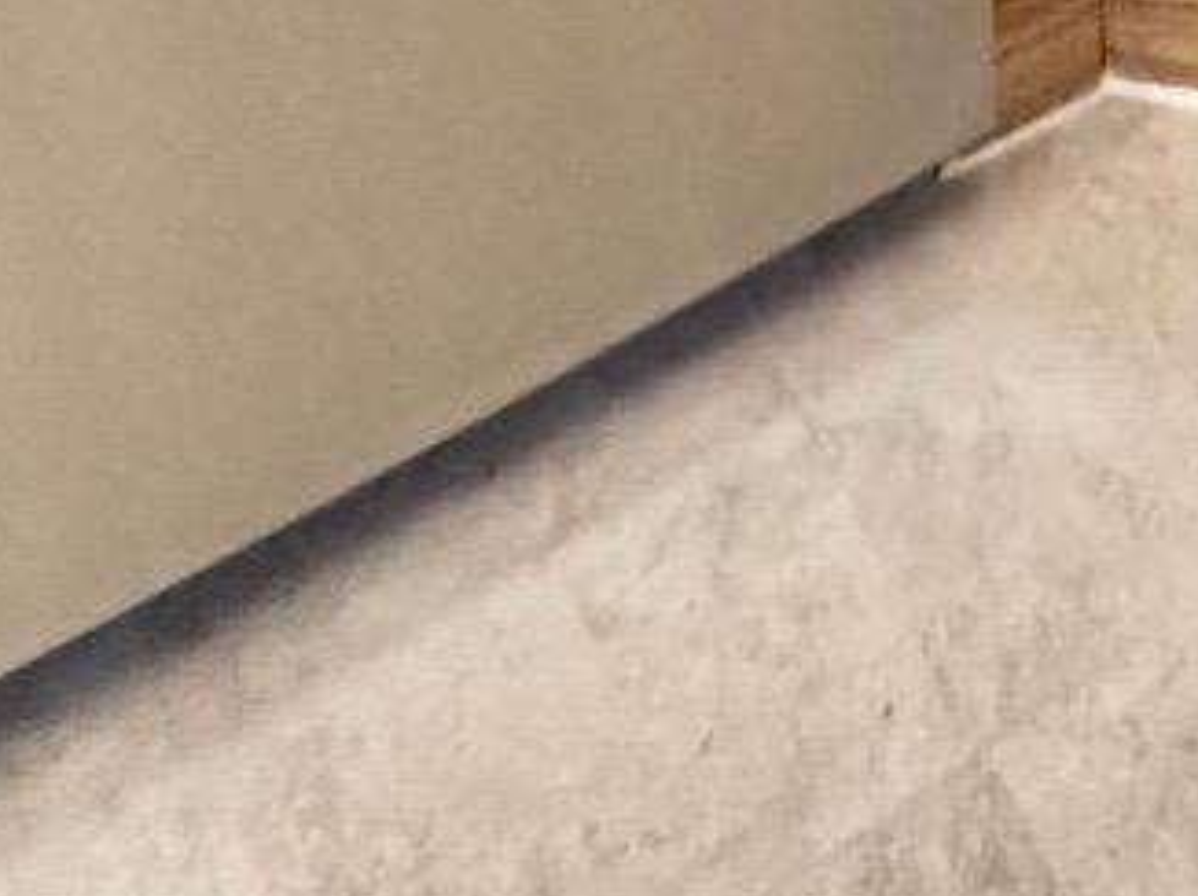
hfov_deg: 21.1
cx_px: 1330
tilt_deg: -17.7
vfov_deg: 11.0
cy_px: -1781
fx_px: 3043
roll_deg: +0.9
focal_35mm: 88
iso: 250
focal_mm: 2.22
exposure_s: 1/60
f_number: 2.2
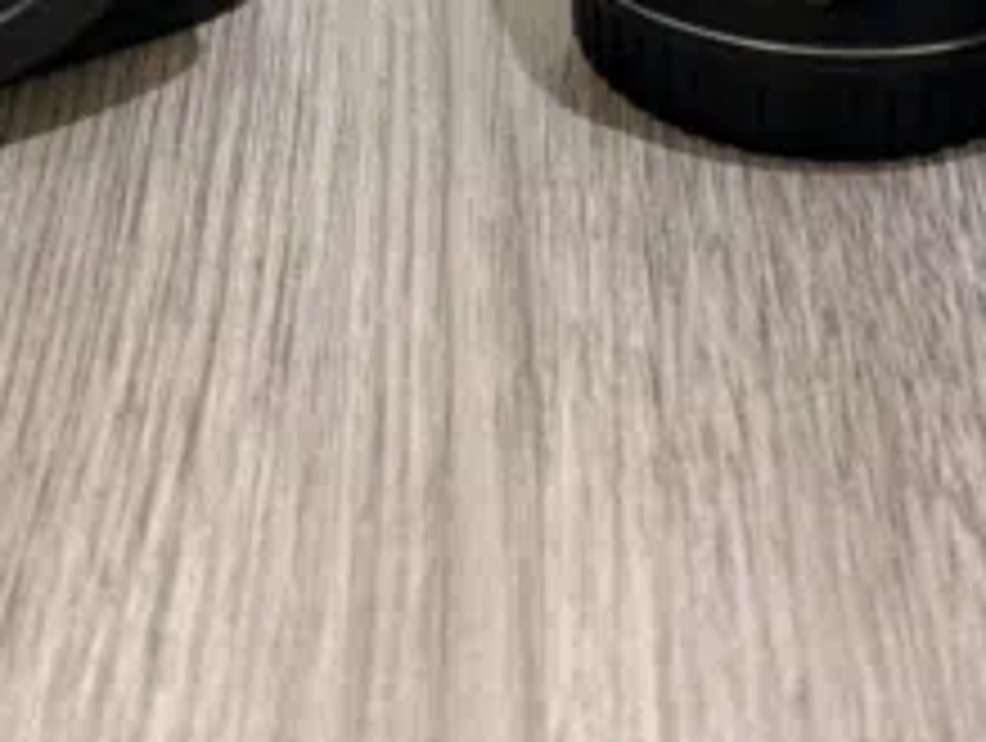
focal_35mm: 70
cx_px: 464
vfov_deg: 18.9
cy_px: -324
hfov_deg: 27.7
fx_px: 1997
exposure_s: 1/33
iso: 640
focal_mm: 6.76
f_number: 1.78
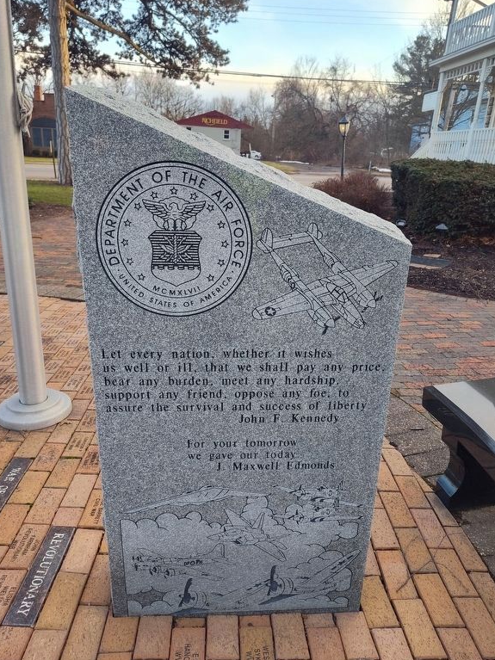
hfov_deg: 56.8
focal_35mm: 24
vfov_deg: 71.6
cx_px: 250
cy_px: 321
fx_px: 458
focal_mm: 5.56
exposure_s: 1/200
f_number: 1.8
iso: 137
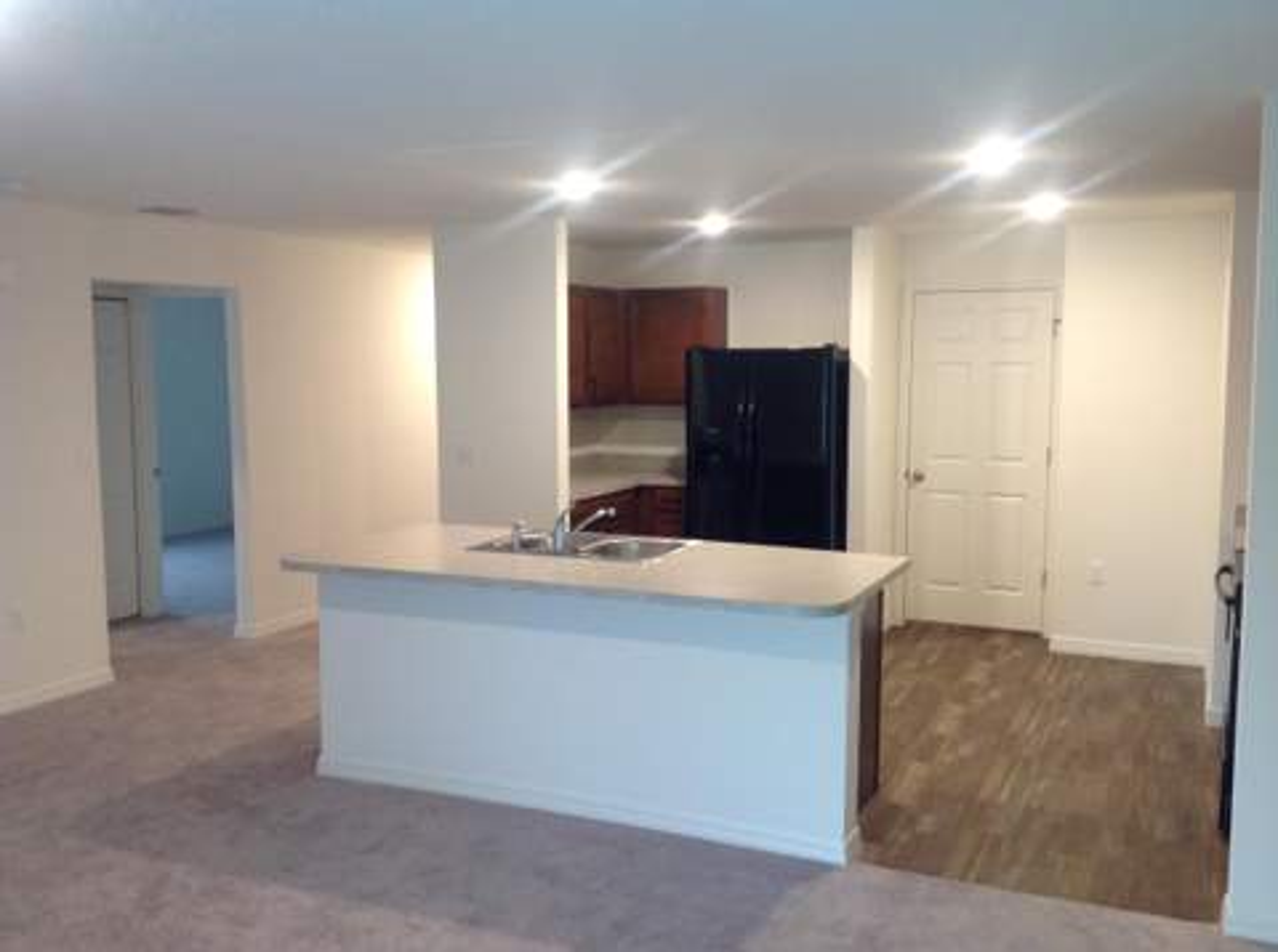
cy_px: 476
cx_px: 639
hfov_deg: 52.7
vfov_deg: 40.6
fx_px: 1290
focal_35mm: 35
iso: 100
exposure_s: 1/15
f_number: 2.4
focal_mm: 4.28
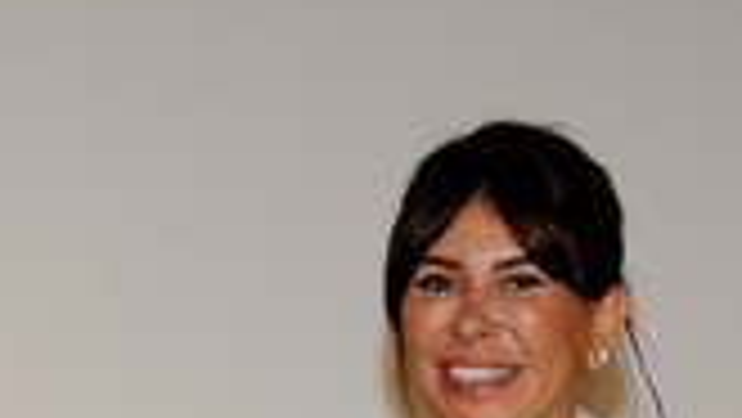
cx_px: 121
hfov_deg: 9.8
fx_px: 4311
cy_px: 654
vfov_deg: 5.5
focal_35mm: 219
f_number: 6.3
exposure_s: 1/60
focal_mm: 48
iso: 200
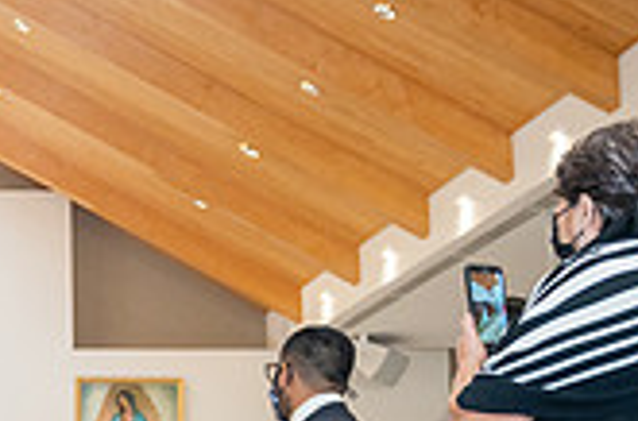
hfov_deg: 16.1
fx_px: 2015
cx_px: -379
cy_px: 552
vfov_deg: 11.6
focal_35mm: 114
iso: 2000
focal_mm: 31
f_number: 4
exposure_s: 1/200
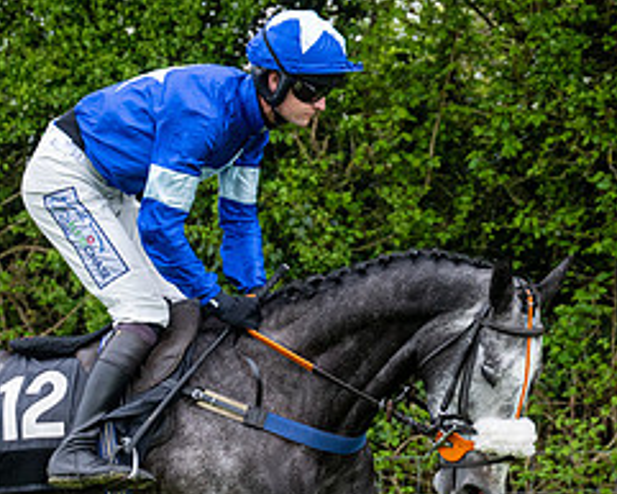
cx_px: 89
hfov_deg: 6.0
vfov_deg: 4.8
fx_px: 5882
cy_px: 380
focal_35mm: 322
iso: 800
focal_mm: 98
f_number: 4
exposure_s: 1/1250
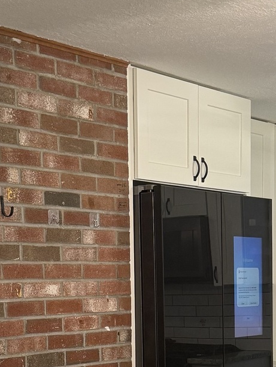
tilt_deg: -6.0
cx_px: 220
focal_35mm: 90
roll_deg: -0.2
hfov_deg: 16.3
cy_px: 375
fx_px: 956
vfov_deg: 21.0
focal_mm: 6.76
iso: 200
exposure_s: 1/120
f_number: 1.78
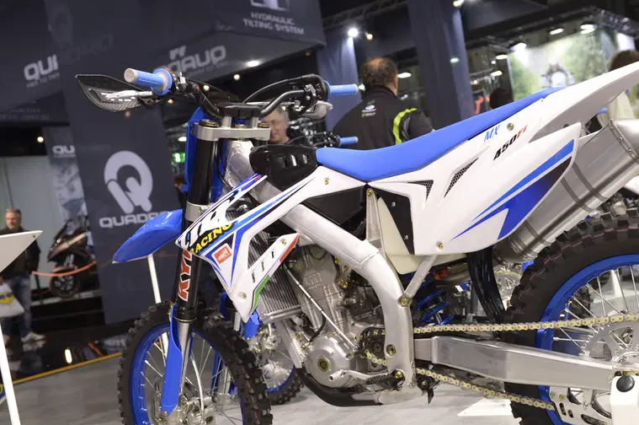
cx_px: 430
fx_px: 869
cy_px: 273
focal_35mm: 49
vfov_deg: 27.3
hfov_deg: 39.9
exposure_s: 1/200
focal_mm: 31
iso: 1250
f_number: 4
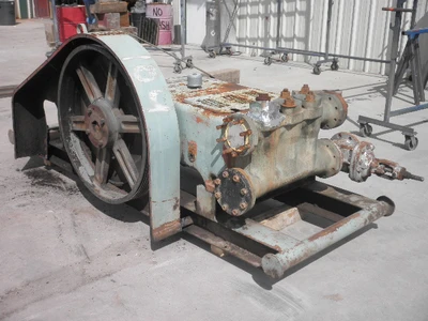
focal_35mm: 44
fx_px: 544
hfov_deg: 42.9
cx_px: 214
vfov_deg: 32.9
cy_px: 160
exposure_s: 1/125
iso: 64
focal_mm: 7.9
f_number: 9.6
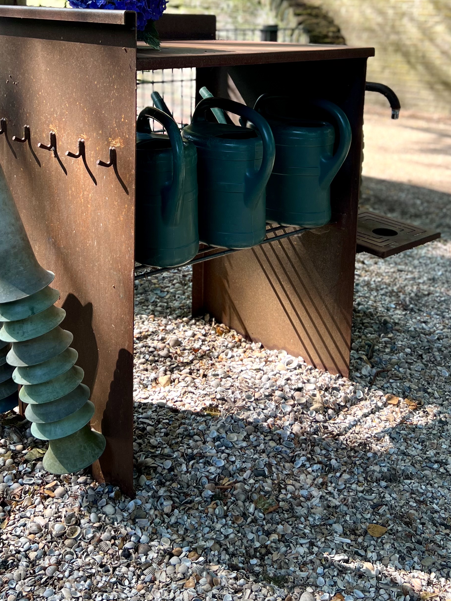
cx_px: 201
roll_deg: -2.5
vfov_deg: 42.7
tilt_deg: -11.7
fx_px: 747
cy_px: 160
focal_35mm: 43
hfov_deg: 33.6
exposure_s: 1/274
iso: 40
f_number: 1.5
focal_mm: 5.7
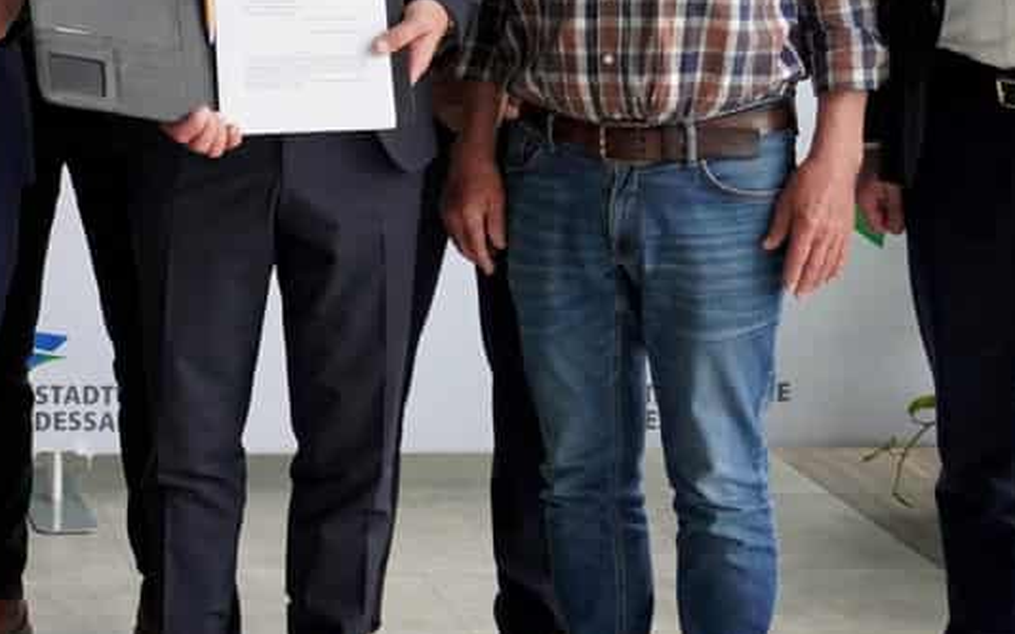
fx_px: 2919
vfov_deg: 12.3
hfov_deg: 18.9
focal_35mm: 106
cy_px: 31
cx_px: -116
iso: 640
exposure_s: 1/160
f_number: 4
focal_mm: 23
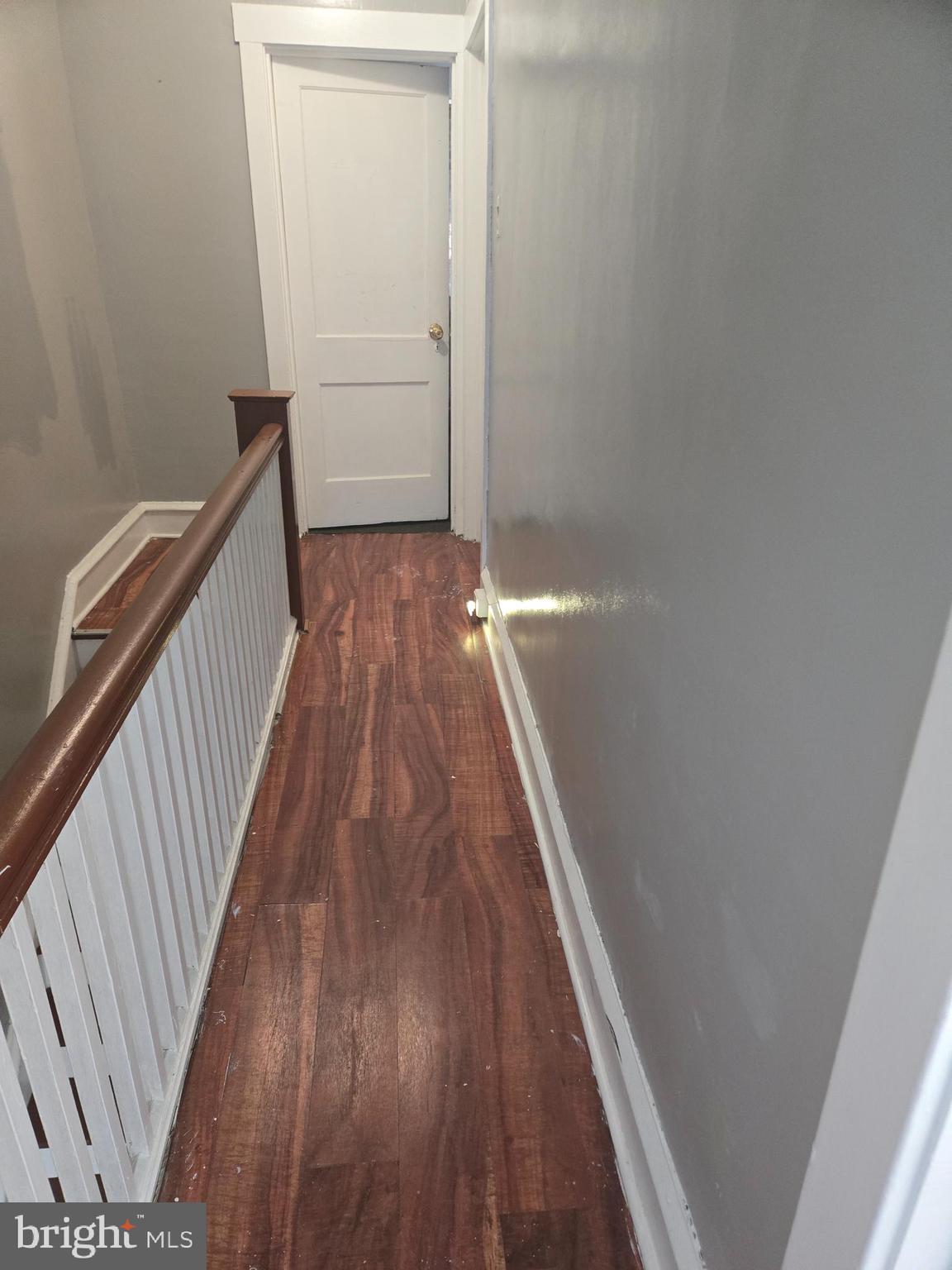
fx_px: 843
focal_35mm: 23
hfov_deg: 58.9
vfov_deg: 73.9
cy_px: 635
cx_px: 476
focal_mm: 5.4
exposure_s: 1/60
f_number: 1.8
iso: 800
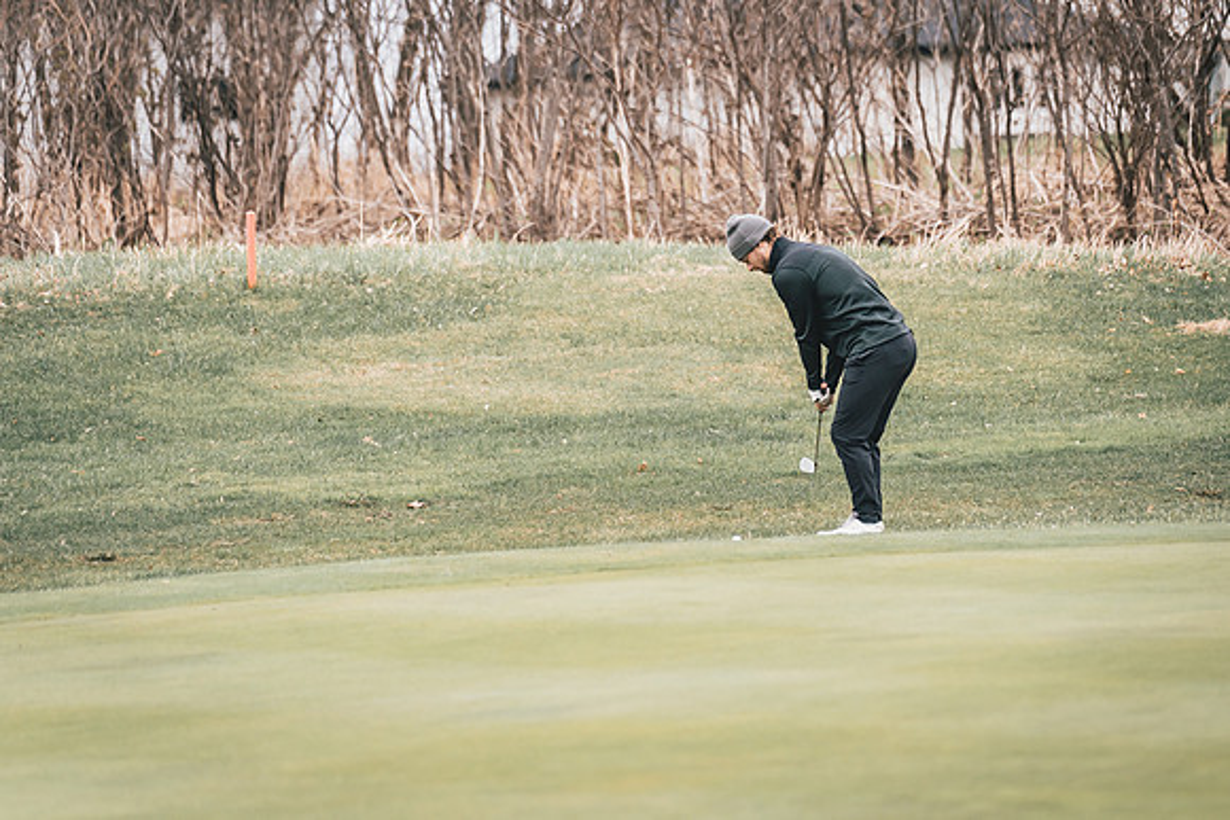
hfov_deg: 8.8
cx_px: 791
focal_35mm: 232
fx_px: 7945
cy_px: 314
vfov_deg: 5.9
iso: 640
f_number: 2.8
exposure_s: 1/4000
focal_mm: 150
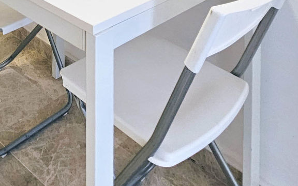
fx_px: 398
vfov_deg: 18.3
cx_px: 8
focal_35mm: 49
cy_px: -179
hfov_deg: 37.2
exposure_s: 1/100
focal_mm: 2.2
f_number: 2.2
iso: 160
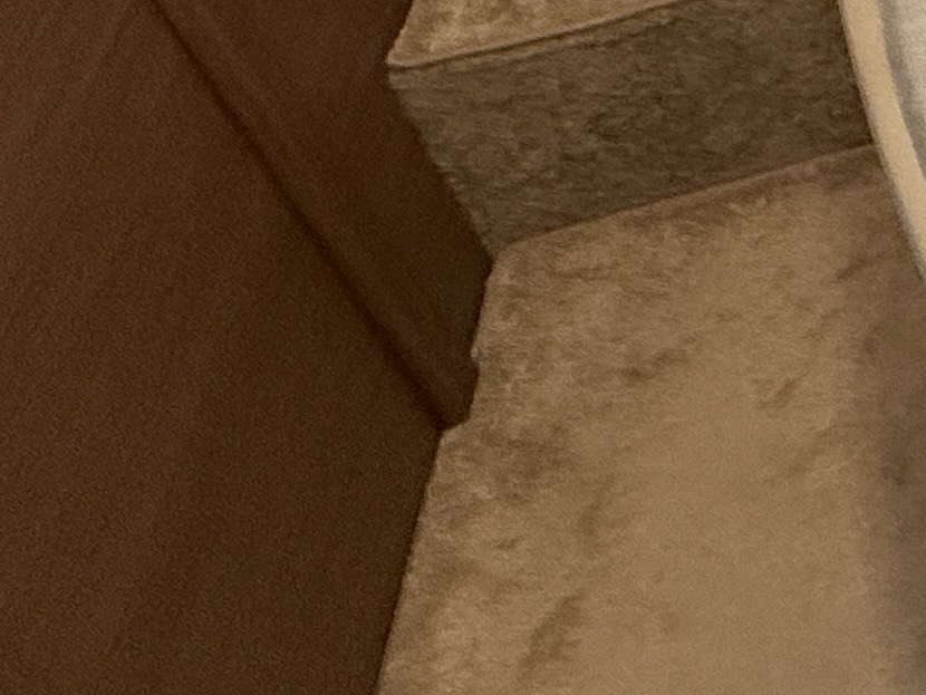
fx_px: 1820
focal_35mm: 68
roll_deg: +1.1
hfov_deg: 17.6
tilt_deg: -26.3
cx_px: 1955
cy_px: -615
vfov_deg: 17.1
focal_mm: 2.22
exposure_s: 1/99
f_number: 2.2
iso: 250
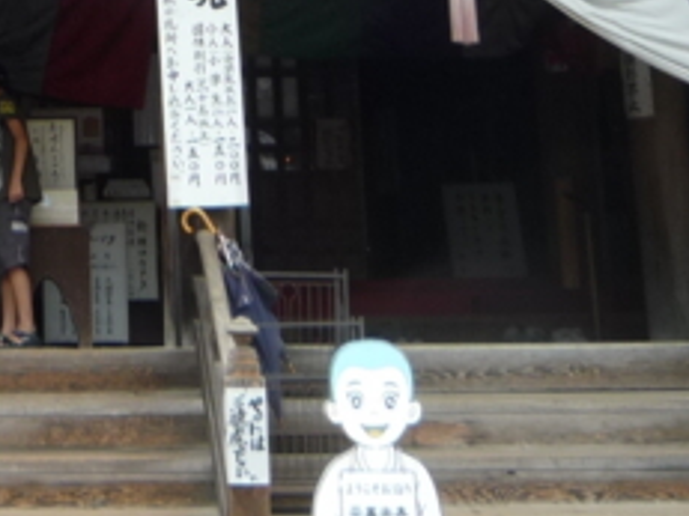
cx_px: -27
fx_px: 2069
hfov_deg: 18.3
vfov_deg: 13.0
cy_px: -376
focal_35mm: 104
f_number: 4
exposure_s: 1/125
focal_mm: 5.2
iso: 100
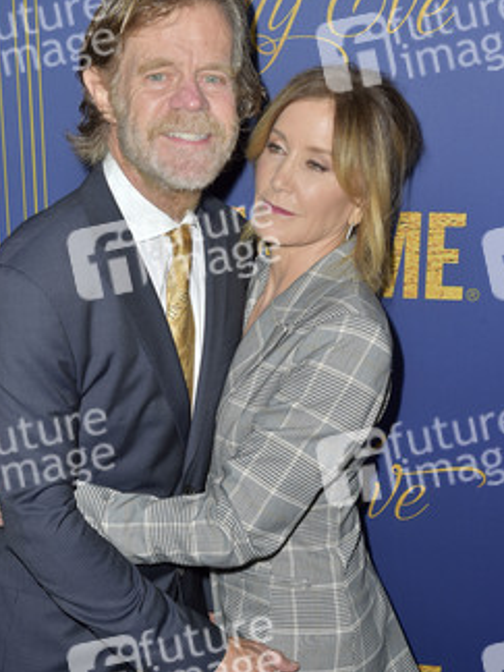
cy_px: 355
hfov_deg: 25.7
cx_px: 235
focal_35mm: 57
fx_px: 1107
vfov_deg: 33.8
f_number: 6.3
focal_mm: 48
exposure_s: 1/250
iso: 250
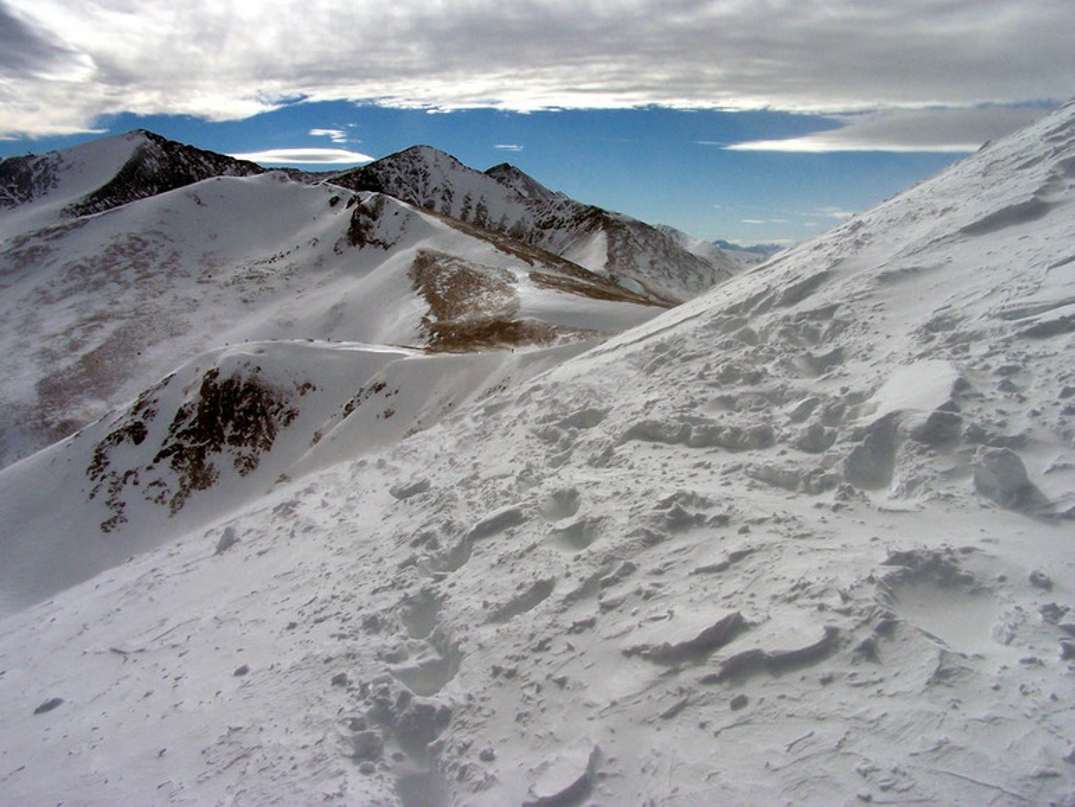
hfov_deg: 49.0
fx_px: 1180
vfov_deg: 37.7
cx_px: 538
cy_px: 404
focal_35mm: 38
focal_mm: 6.3
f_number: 5.6
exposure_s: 1/1500
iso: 80
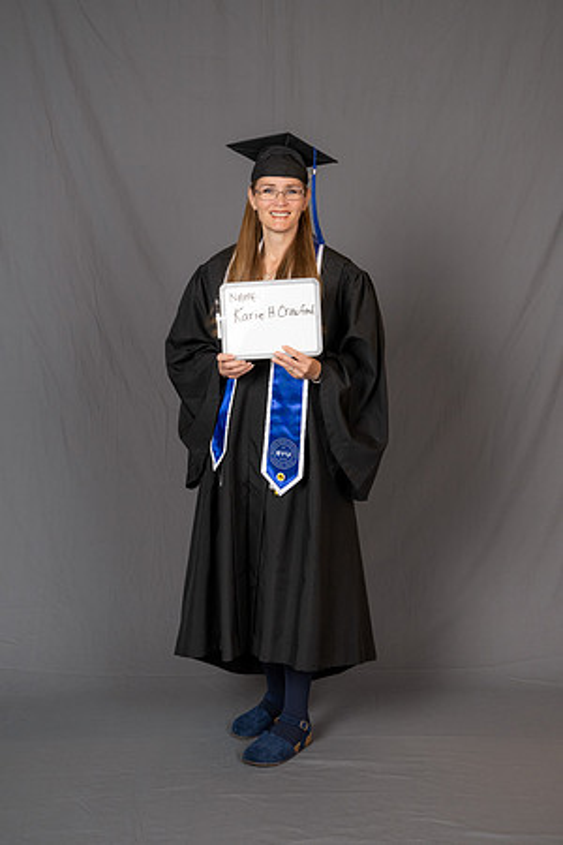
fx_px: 1173
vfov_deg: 39.6
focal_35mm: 50
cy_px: 422
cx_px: 282
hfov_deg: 27.0
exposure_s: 1/200
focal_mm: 50
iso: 2000
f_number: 8
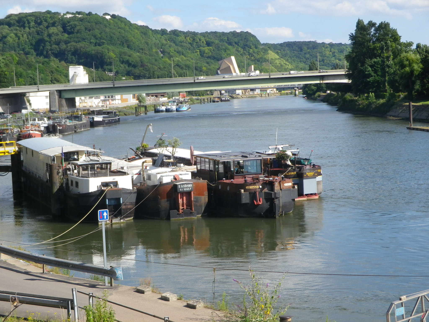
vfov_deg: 18.7
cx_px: 214
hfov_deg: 24.7
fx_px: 979
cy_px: 161
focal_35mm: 79
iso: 100
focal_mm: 14.1
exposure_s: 1/500
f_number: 4.8
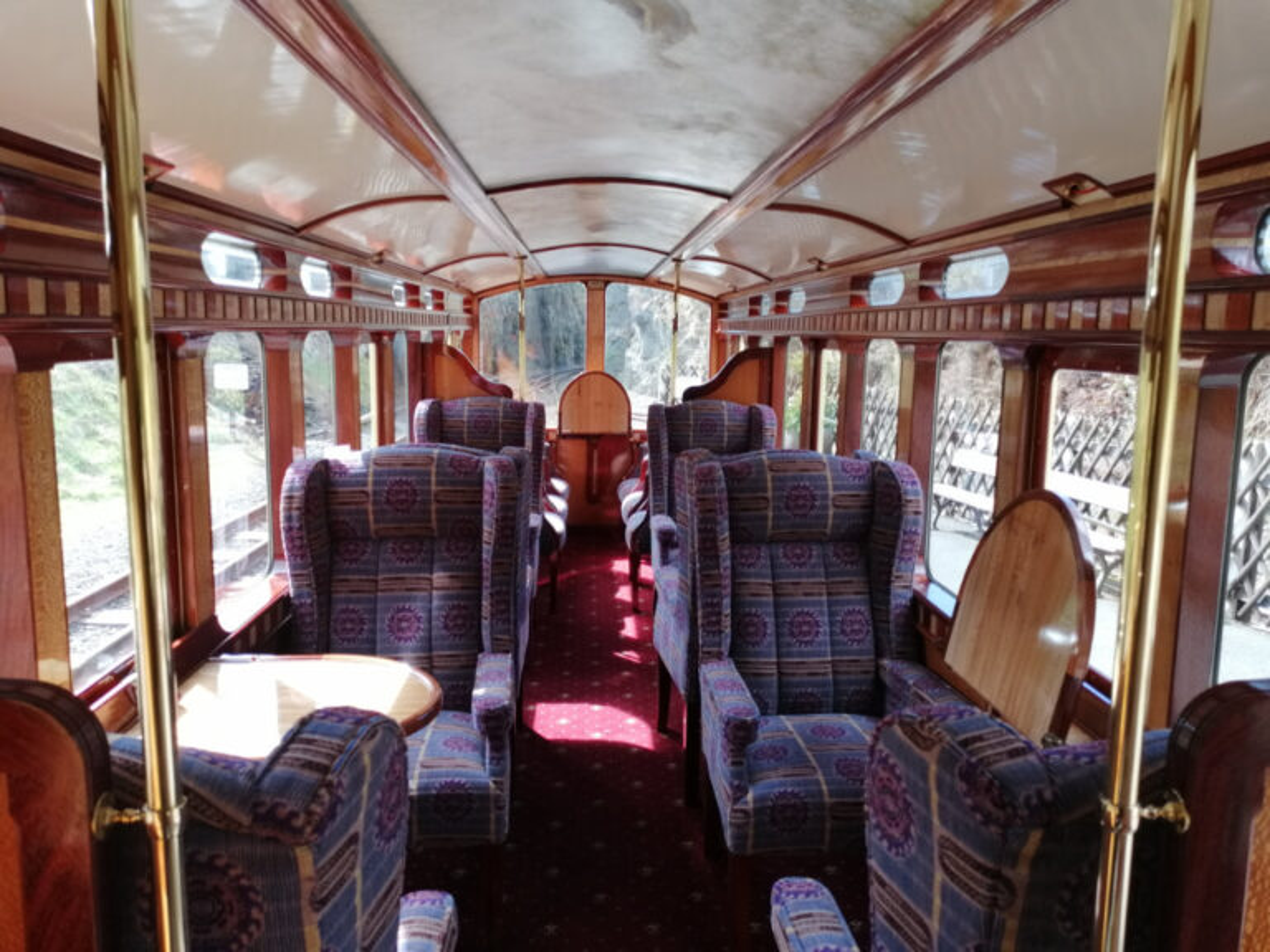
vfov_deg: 51.4
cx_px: 635
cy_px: 476
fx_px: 991
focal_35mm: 27
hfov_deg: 65.3
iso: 50
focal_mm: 4
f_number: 1.8
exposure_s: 1/121
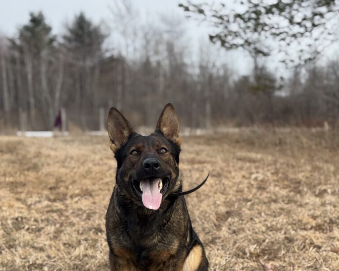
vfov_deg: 24.1
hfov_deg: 30.0
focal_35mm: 63
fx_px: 632
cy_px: 179
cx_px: 169
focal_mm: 6.76
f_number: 1.78
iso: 64
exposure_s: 1/1524
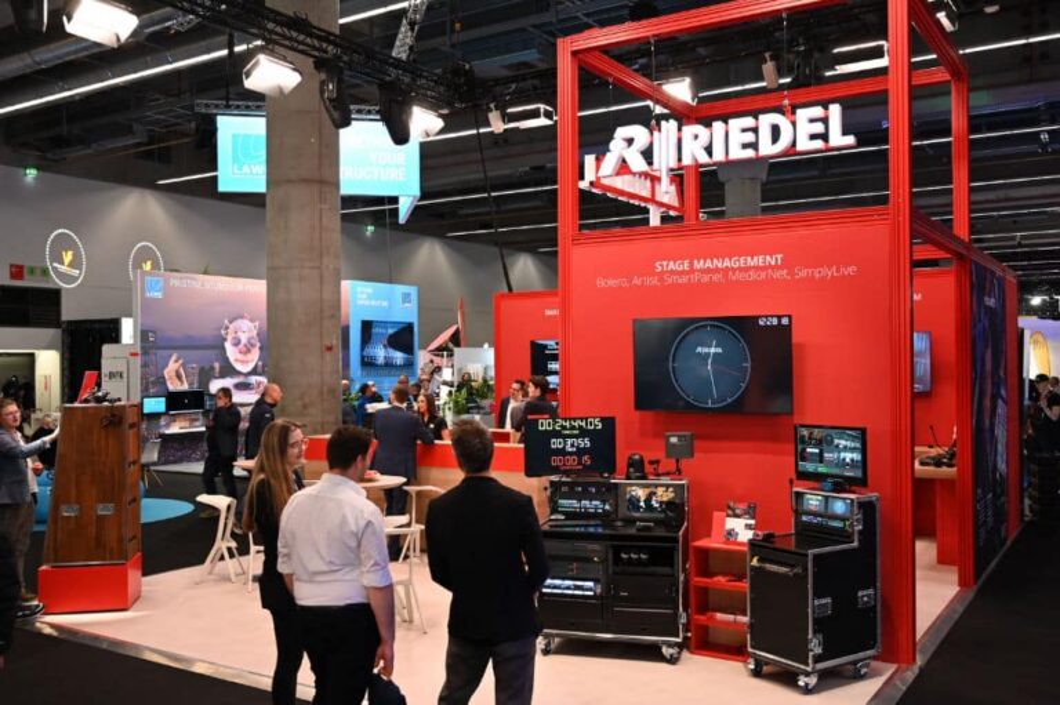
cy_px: 352
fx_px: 971
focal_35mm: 33
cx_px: 530
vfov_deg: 39.9
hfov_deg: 57.3
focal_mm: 33
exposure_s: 1/125
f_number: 4
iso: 2000
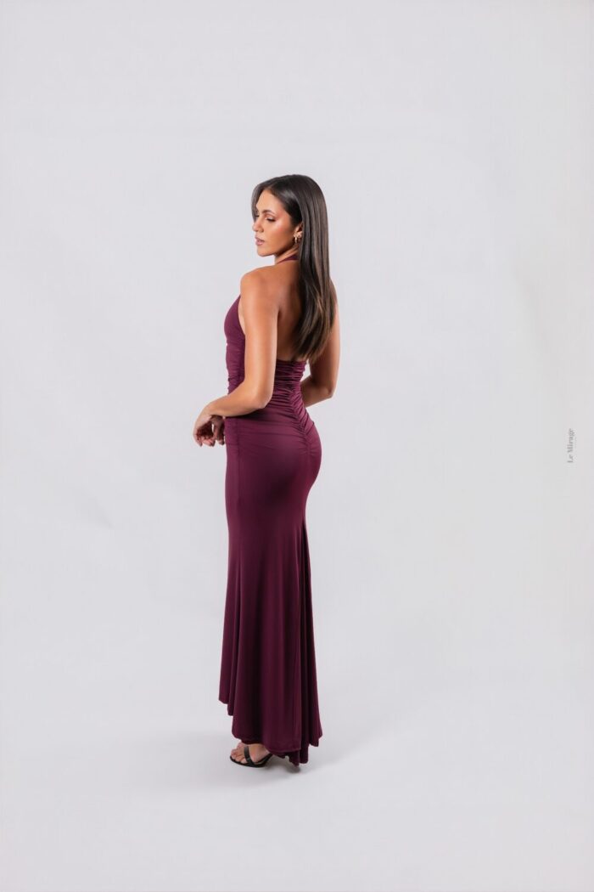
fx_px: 1015
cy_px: 446
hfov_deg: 32.6
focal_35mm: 41
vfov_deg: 47.4
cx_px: 297
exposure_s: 1/320
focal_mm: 27.4
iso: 160
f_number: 2.8
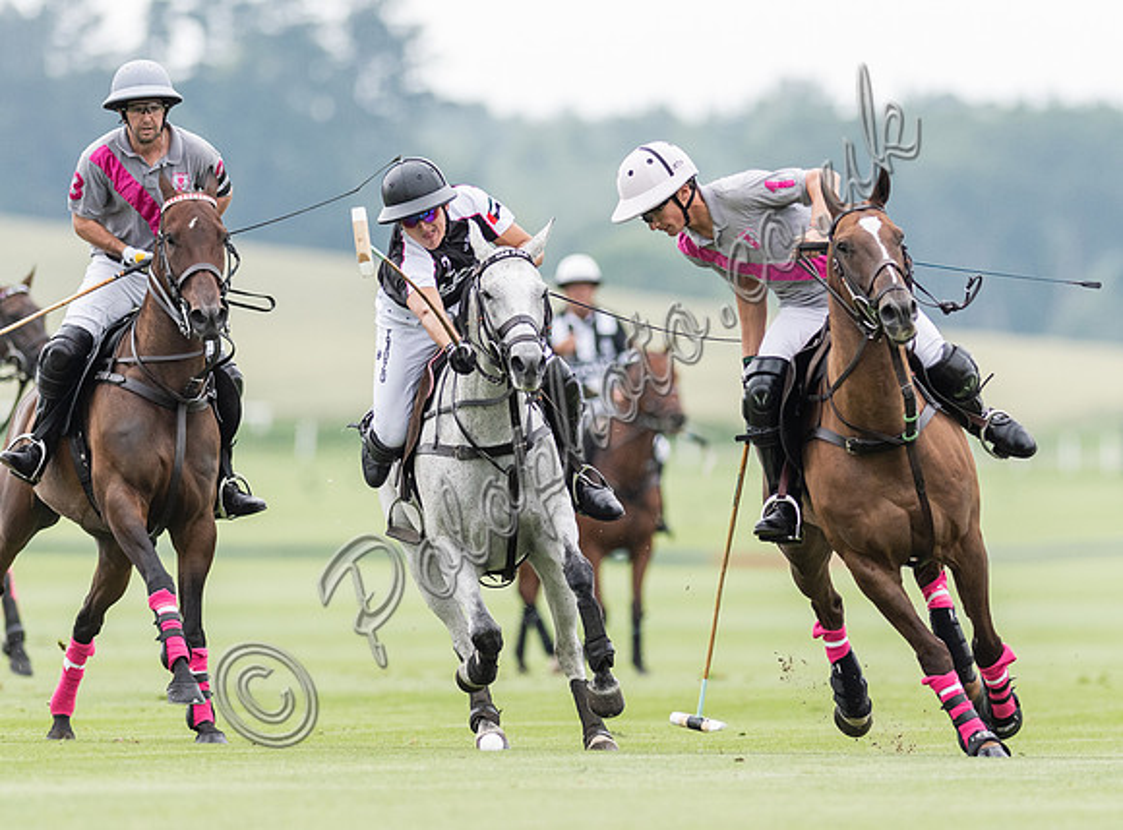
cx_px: 803
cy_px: 502
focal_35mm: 622
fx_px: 20079
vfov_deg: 2.4
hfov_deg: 3.2
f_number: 2.8
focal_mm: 300
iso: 640
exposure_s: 1/3200
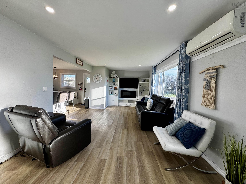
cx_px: 123
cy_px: 92
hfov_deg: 102.1
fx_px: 99
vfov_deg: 85.7
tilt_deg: -3.1
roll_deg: -1.6
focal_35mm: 14
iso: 40
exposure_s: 1/164
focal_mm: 2.22
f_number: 2.2
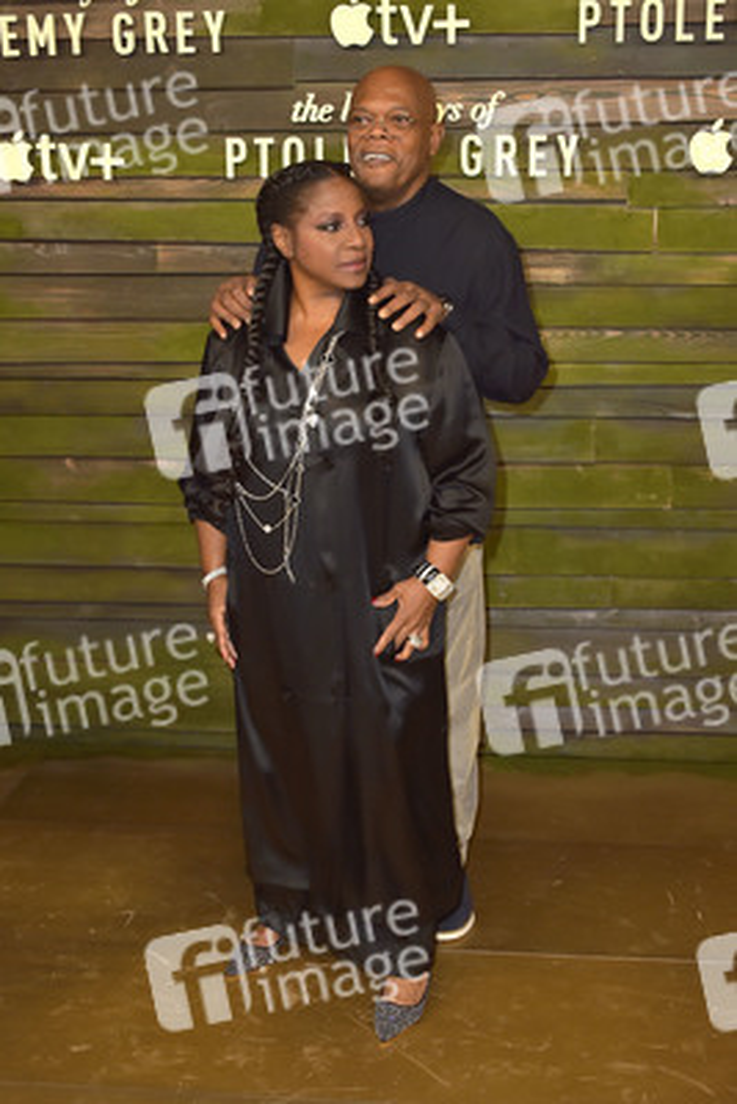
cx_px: 368
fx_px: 1074
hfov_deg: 37.9
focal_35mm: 35
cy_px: 552
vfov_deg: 54.4
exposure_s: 1/250
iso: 320
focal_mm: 35
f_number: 7.1
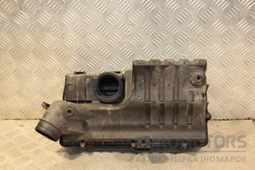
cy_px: 85
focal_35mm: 60
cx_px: 128
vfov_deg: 22.6
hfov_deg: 33.4
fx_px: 425
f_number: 4.8
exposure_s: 1/100
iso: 800
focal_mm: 40
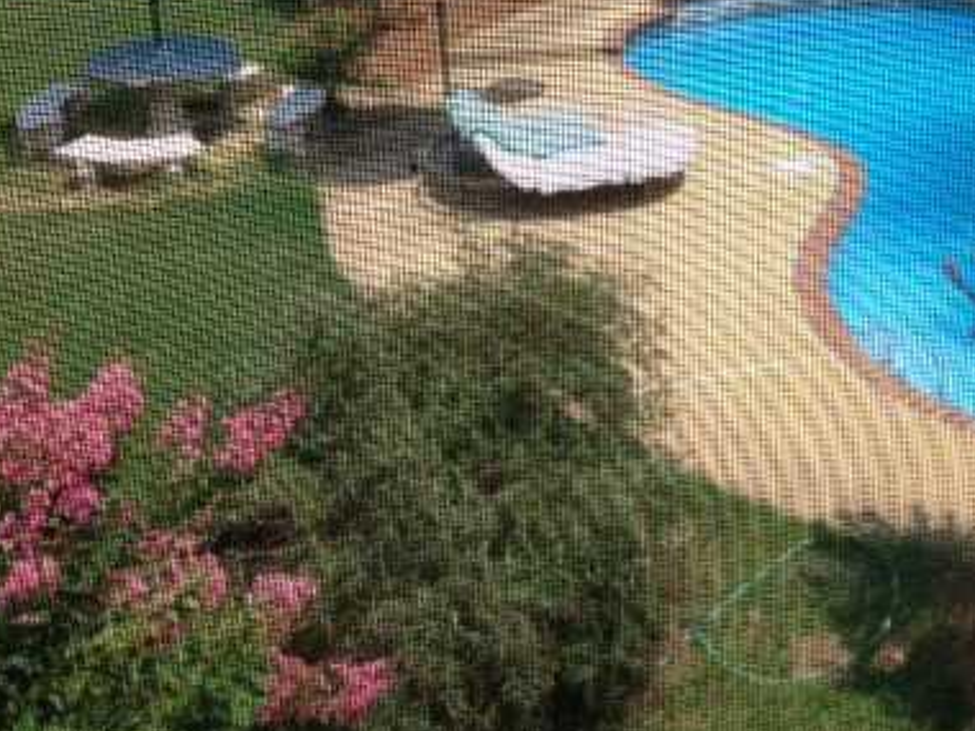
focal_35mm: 59
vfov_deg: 24.4
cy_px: 131
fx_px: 1662
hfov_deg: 32.4
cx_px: 665
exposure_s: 1/649
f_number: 2.4
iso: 64
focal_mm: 4.28
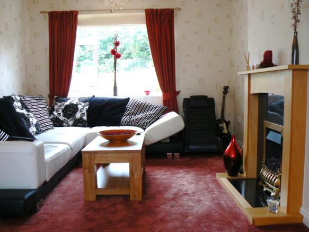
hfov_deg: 51.4
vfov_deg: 39.6
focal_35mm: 36
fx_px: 321
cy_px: 116
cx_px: 154
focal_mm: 6
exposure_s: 1/40
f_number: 2.8
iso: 80
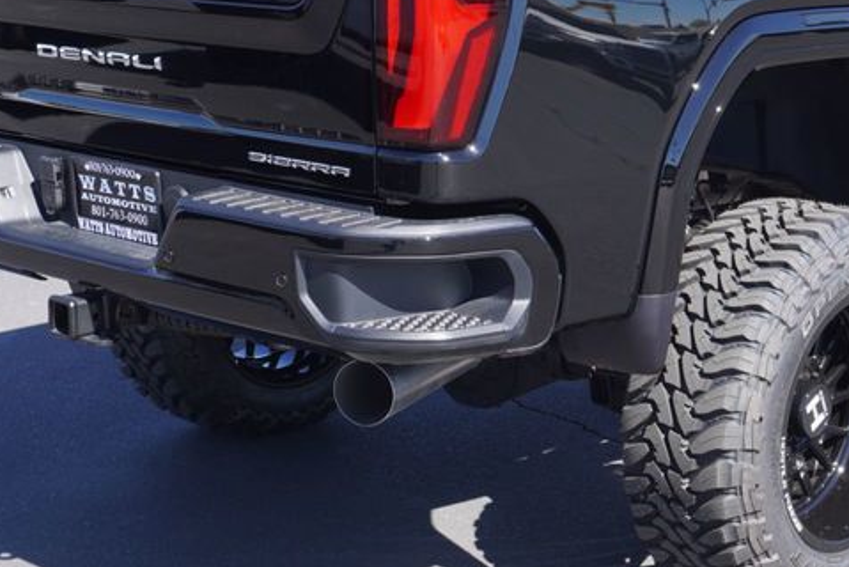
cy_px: 181
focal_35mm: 77
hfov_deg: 26.0
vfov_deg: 17.7
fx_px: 1817
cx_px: 640
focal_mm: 24
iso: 100
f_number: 7.1
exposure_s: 1/100
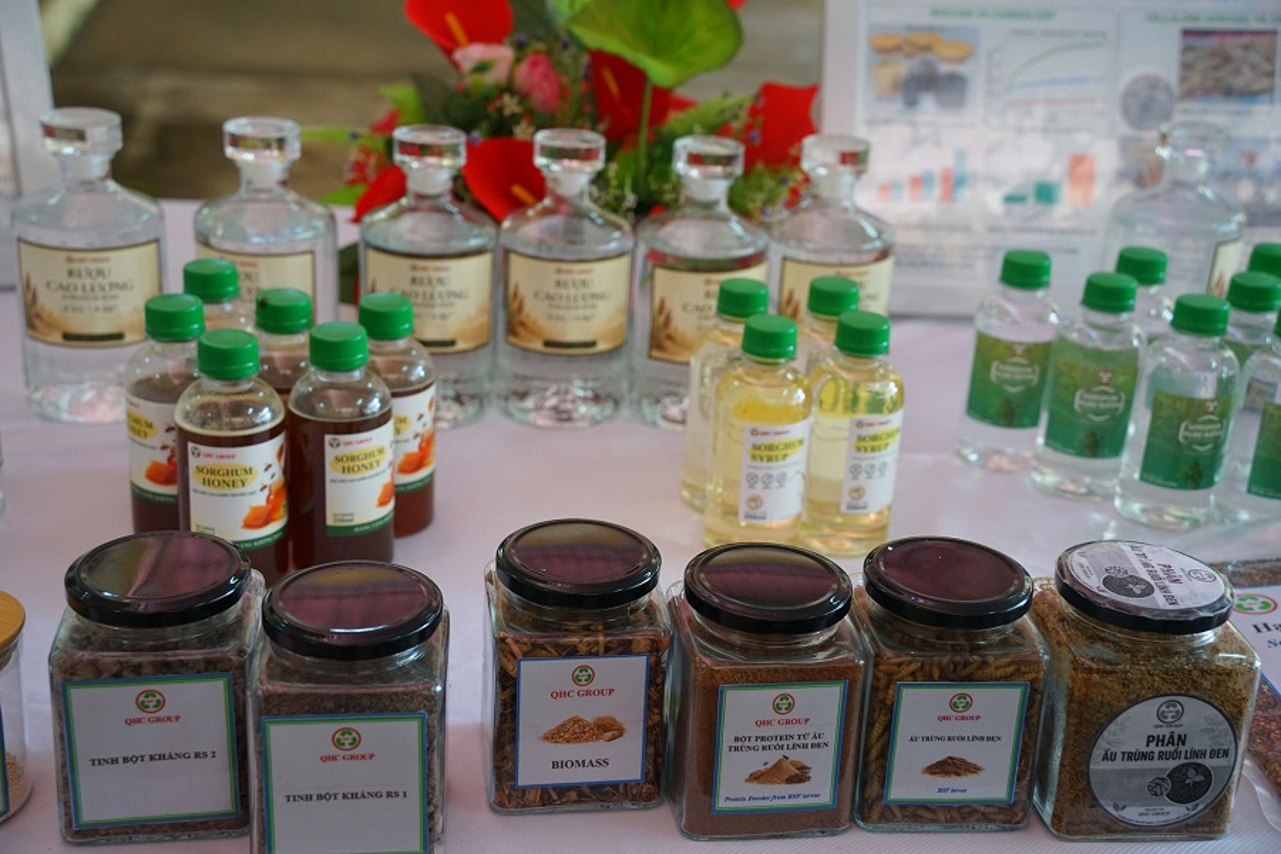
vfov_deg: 28.1
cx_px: 640
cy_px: 427
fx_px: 1708
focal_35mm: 48
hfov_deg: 41.1
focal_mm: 48
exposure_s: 1/60
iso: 1000
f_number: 5.6
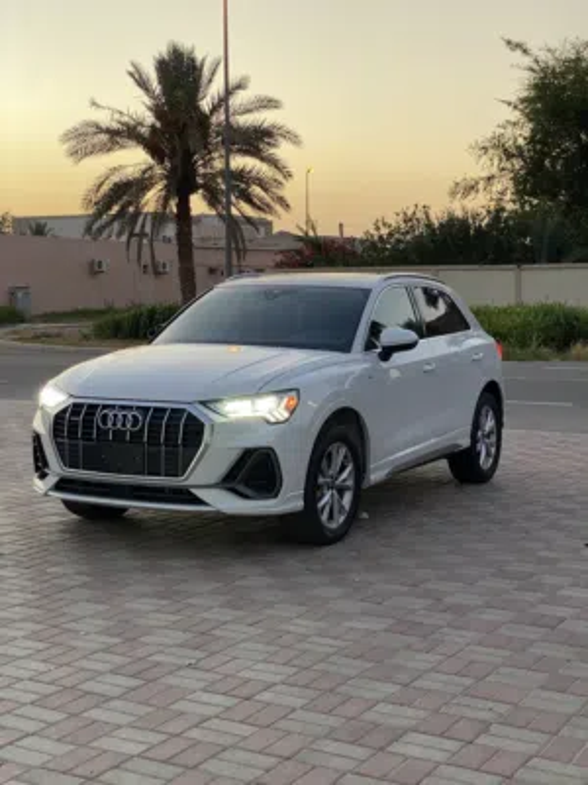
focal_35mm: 52
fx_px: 1178
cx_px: 294
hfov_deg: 28.0
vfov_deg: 36.8
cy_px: 392
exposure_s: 1/51
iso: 125
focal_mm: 6
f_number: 2
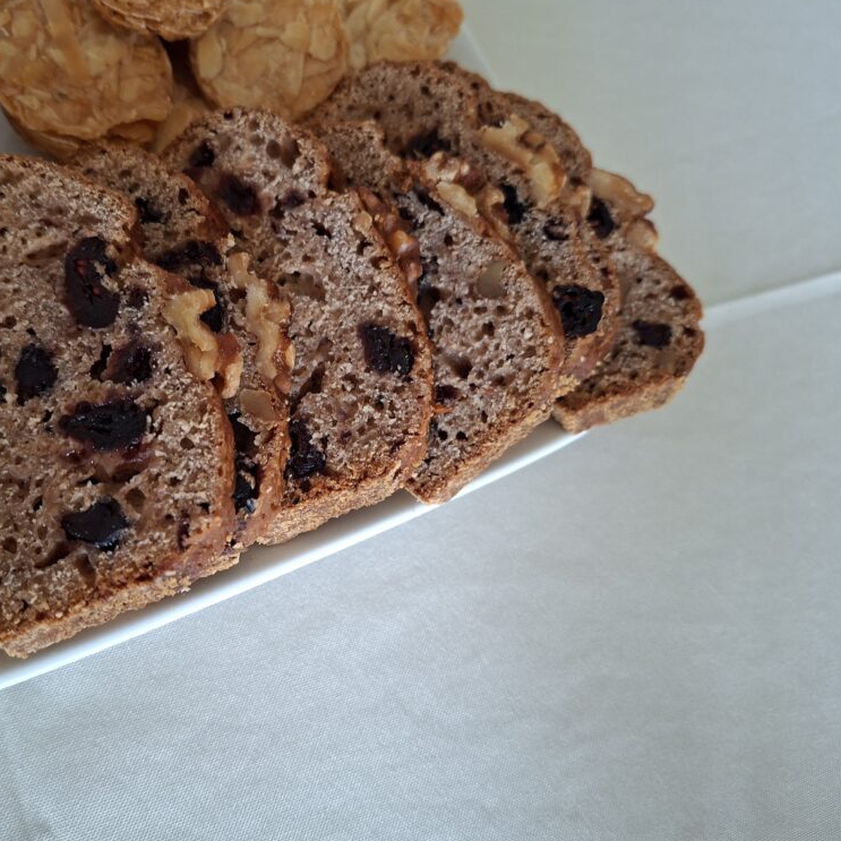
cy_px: 422
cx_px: 310
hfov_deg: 56.5
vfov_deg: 57.3
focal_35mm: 28
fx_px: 770
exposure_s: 1/50
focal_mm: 5.54
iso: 320
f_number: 1.8
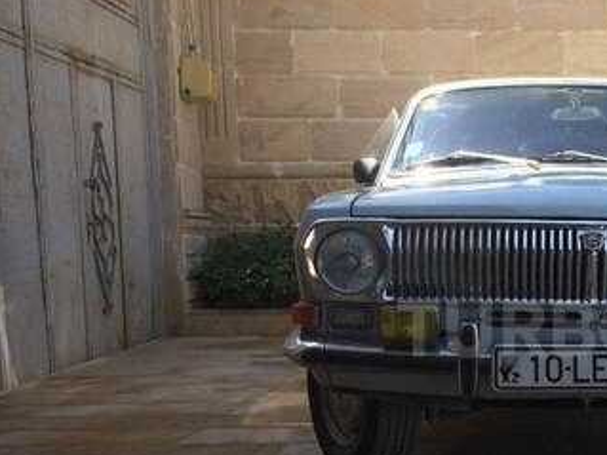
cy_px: 328
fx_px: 1052
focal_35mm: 60
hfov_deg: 30.2
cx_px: 592
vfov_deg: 24.2
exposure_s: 1/720
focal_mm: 4.15
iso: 32
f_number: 2.2
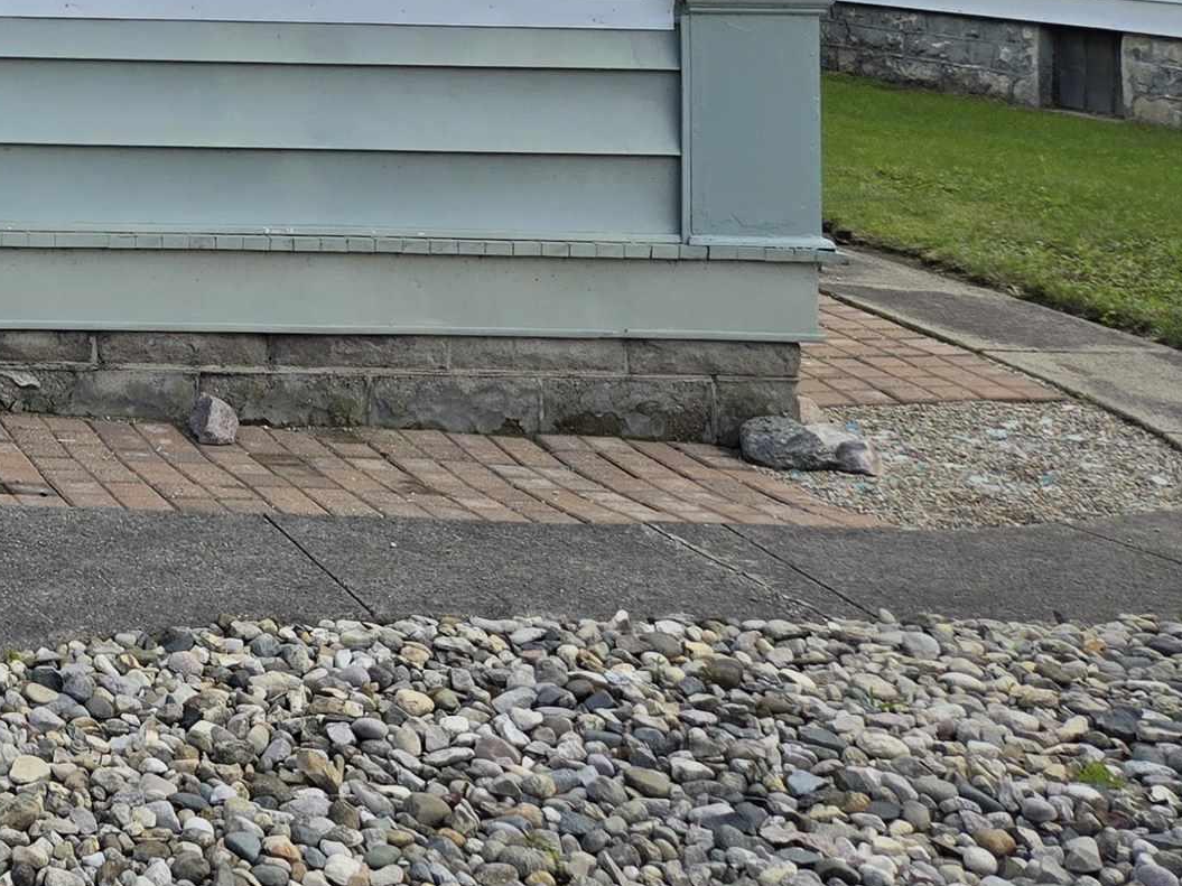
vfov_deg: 20.4
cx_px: -427
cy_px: -193
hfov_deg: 24.5
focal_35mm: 67
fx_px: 2288
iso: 25
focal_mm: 5.4
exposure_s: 1/1433
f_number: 1.8
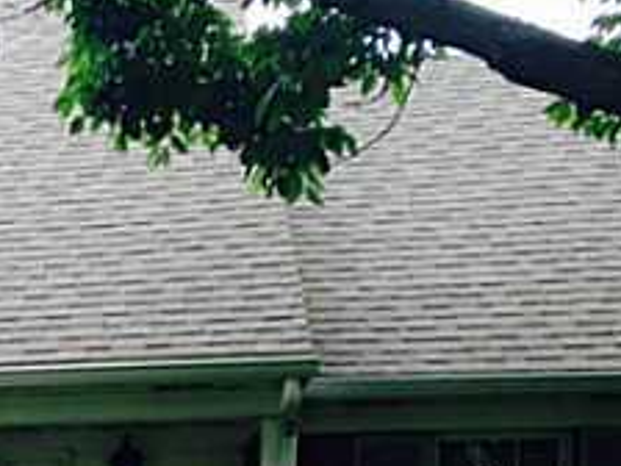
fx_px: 2117
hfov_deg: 14.7
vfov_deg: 12.0
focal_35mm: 118
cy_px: 671
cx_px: -474
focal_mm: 4.12
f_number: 2.4
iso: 50
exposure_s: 1/195
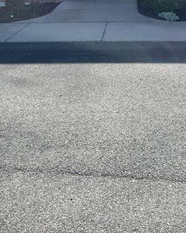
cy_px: 5
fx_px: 358
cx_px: 108
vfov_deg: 33.2
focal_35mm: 52
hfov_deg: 29.1
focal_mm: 4.2
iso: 32
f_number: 1.6
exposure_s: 1/1984
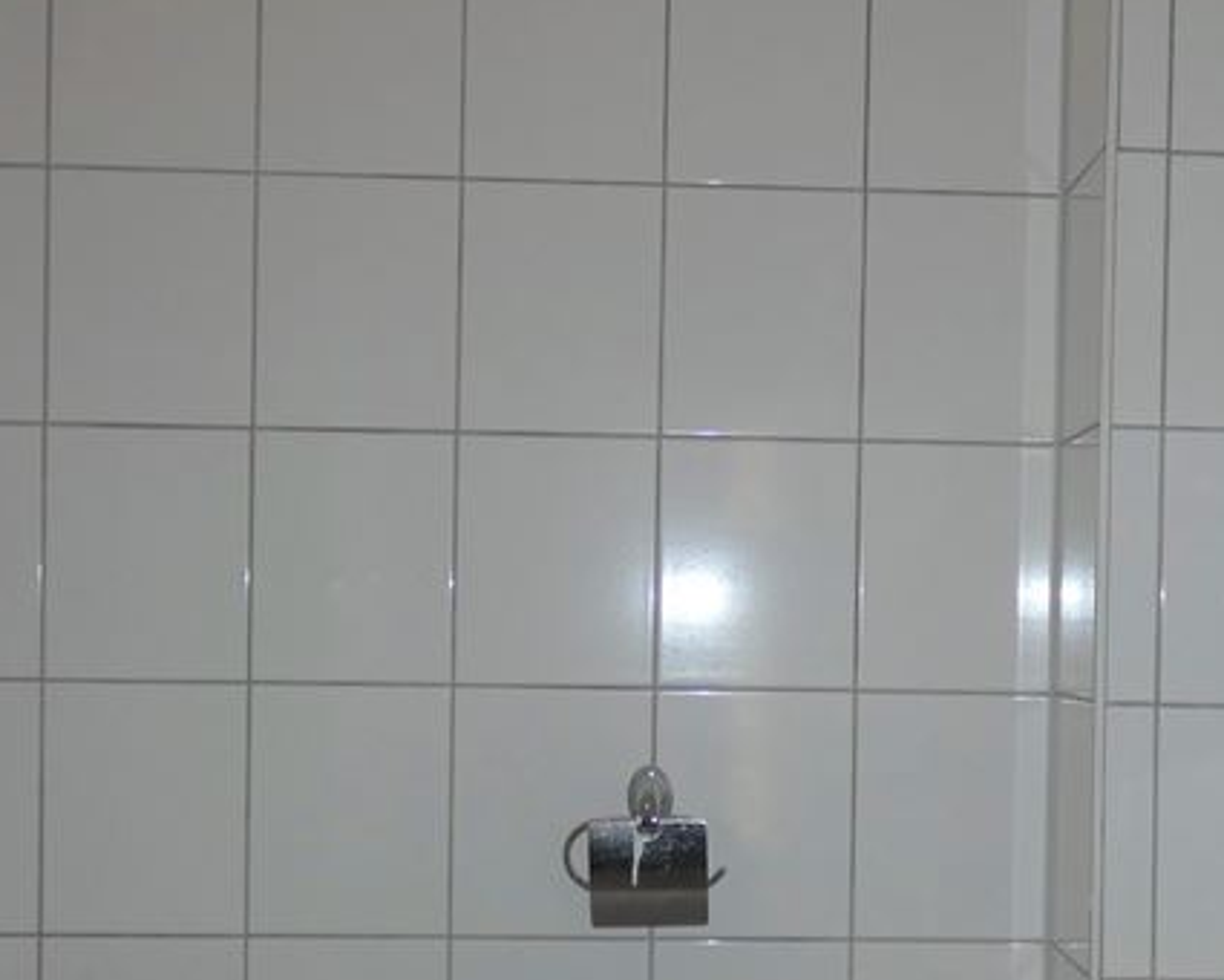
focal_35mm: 47
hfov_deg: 39.4
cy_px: 703
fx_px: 1703
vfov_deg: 31.7
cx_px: 708
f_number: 2.8
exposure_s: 1/60
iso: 80
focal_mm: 3.6
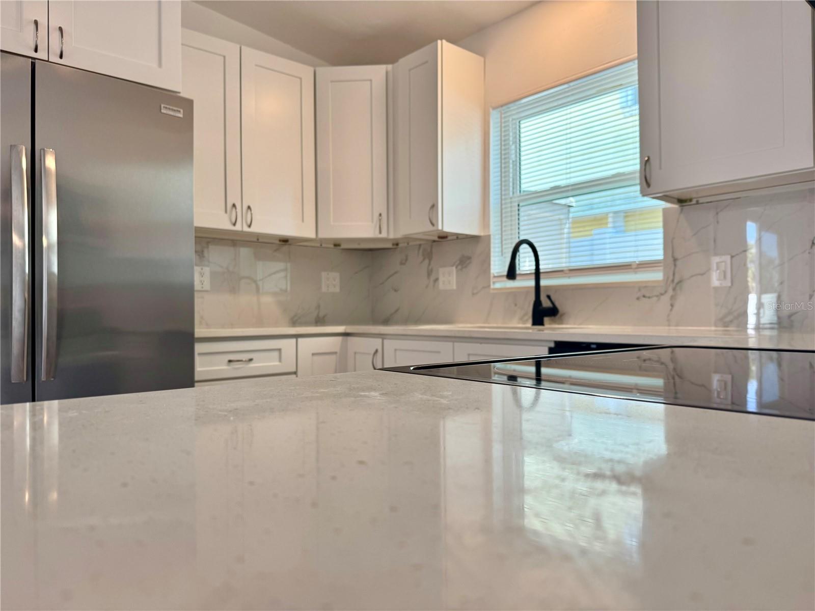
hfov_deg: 71.6
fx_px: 565
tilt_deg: +0.3
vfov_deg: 56.8
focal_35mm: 24
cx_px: 408
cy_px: 306
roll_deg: +0.6
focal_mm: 6.76
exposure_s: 1/150
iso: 100
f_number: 1.78
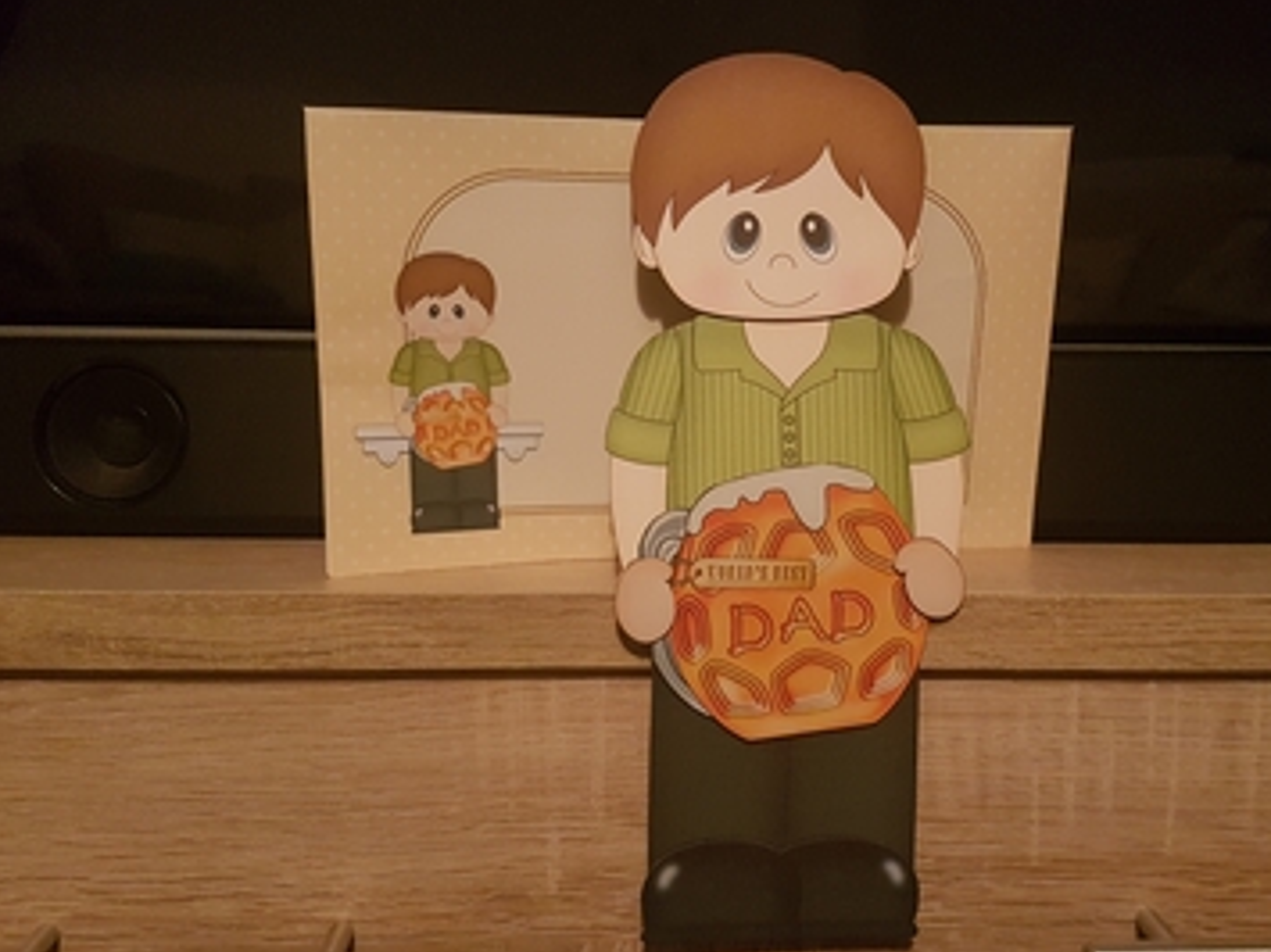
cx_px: 712
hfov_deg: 55.2
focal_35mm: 33
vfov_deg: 42.9
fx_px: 1211
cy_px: 467
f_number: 1.7
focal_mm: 4.2
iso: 250
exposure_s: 1/10
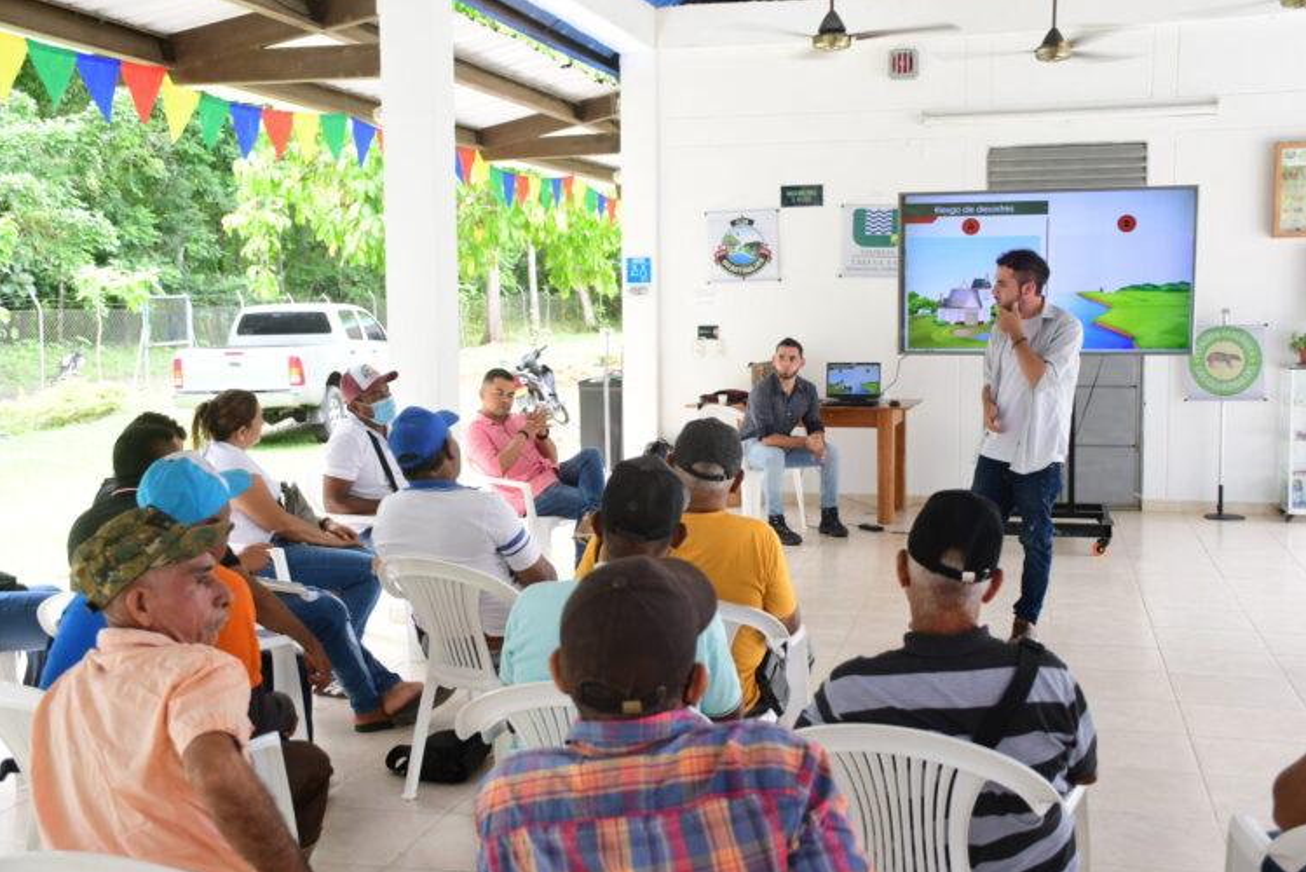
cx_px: 666
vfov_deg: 32.7
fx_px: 1488
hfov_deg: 47.4
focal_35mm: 41
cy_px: 431
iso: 250
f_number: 4
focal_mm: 27
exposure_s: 1/60
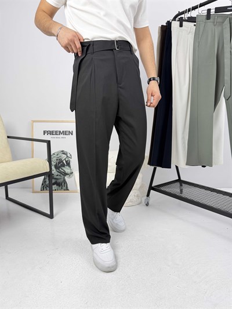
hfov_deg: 56.8
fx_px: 214
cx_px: 116
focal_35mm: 24
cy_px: 154
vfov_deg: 71.6
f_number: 1.78
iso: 200
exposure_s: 1/121
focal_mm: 6.76
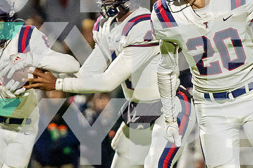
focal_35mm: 917
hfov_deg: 2.3
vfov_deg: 1.5
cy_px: 73
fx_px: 6441
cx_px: 90
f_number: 2.8
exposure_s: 1/1000
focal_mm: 200
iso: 1600
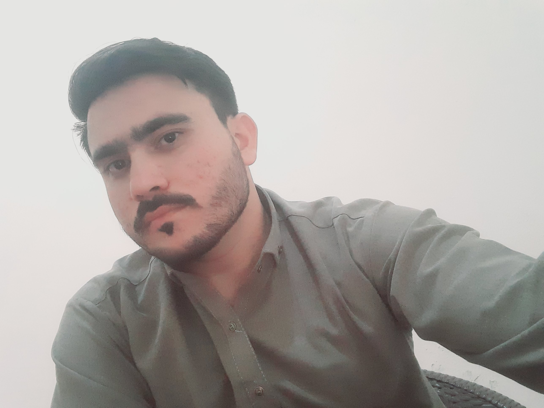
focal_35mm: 32
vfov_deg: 44.2
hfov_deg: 56.8
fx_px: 503
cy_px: 204
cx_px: 272
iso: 320
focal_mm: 2.66
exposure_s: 1/33
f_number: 2
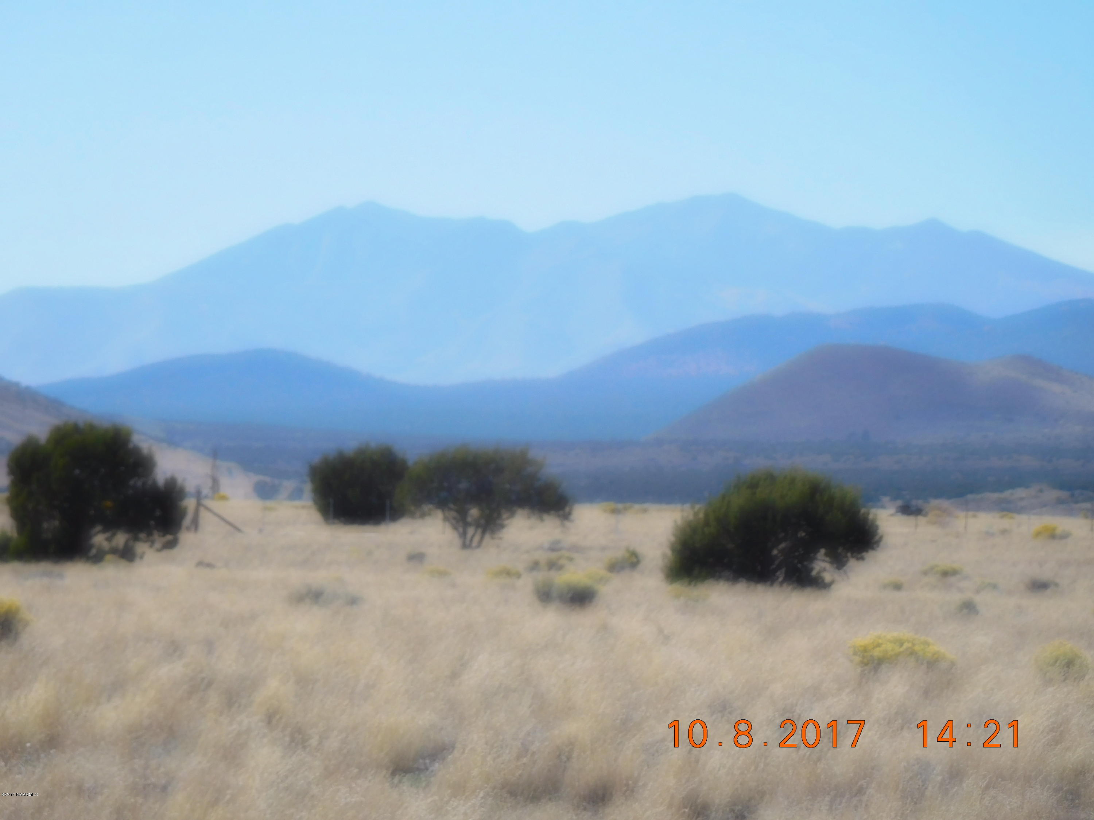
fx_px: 5689
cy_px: 410
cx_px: 547
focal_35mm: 180
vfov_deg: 8.2
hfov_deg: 11.0
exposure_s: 1/800
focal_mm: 32.1
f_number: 5.3
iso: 125
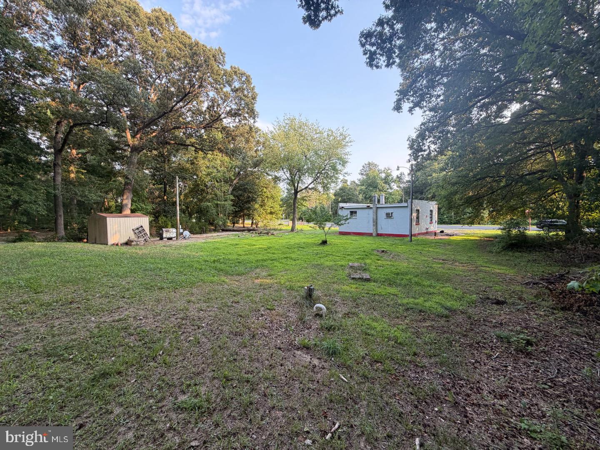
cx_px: 300
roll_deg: +0.6
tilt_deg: -1.7
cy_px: 225
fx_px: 243
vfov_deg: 85.7
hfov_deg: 102.1
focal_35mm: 14
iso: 50
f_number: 2.2
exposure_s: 1/170
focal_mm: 2.22
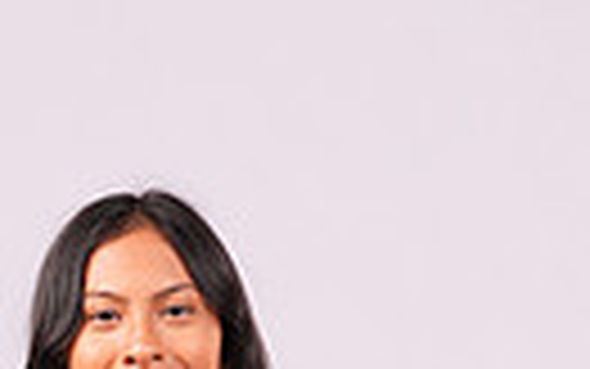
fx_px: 3941
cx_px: 135
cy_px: 1004
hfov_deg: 8.5
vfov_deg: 5.1
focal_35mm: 245
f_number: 6.3
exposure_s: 1/200
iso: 200
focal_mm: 70
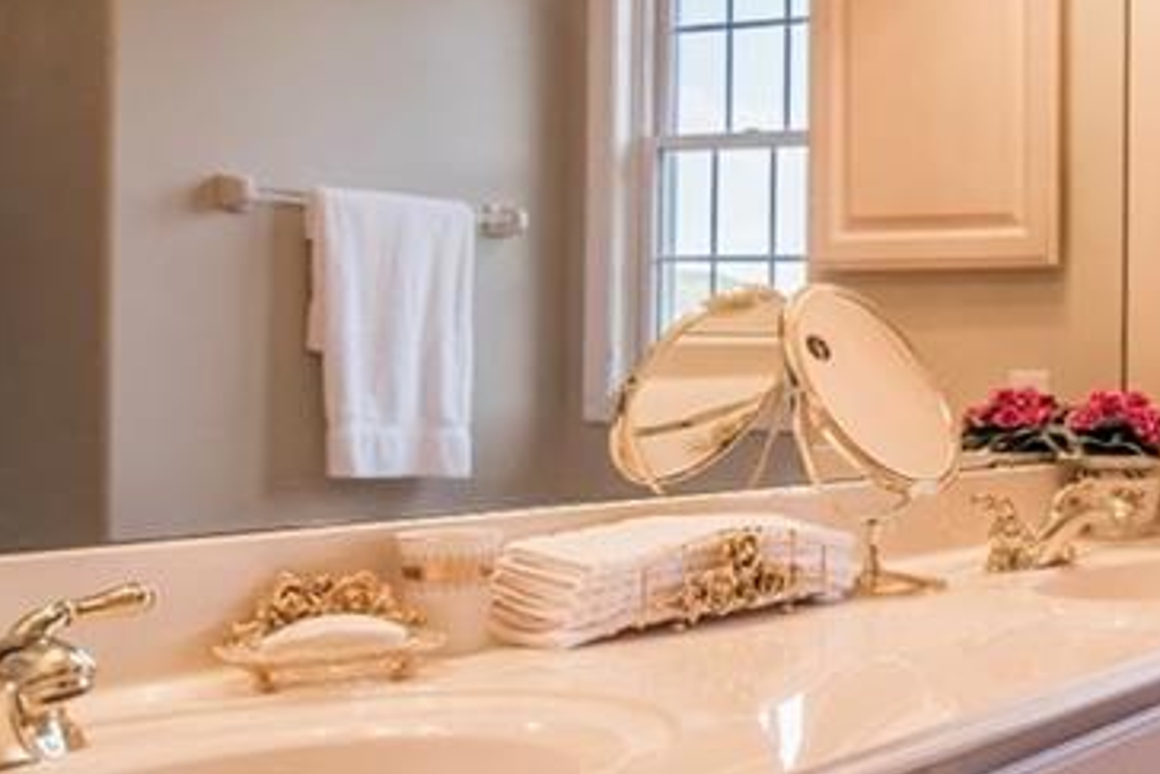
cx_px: 1396
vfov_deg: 29.9
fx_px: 1450
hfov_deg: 34.7
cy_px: 358
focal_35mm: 45
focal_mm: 16
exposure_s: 1/160
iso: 1250
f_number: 7.1
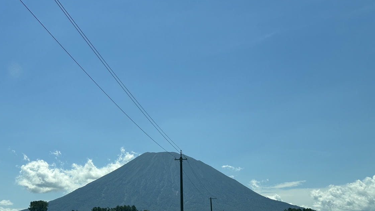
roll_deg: +1.5
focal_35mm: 56
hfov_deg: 37.2
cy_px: 135
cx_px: 198
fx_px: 557
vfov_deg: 21.4
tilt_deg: +8.4
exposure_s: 1/7092
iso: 64
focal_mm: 6.86
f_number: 1.78
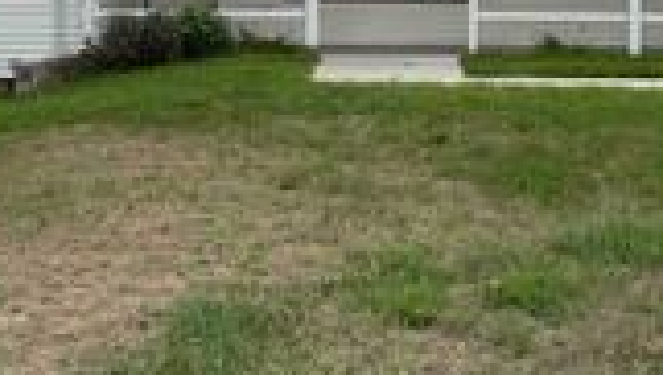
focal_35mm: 81
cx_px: 445
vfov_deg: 14.6
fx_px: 1426
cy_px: -39
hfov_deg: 26.0
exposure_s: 1/2703
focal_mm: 6.76
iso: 100
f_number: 1.78
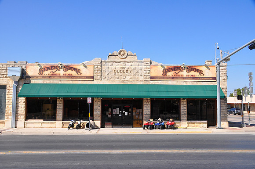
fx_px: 255
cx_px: 128
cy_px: 84
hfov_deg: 53.2
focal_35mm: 36
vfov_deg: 36.8
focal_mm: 24
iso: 200
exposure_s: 1/160
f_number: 14
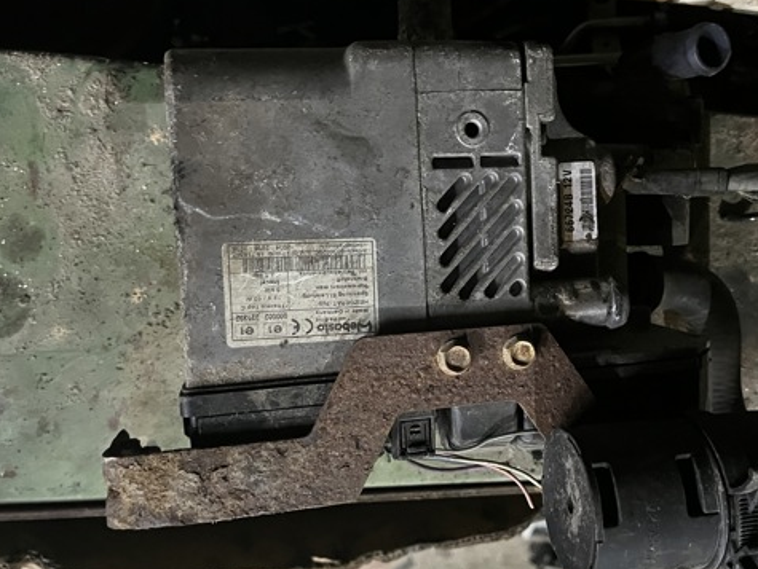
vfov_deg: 40.7
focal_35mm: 35
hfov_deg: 52.2
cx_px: 458
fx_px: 767
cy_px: 282
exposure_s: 1/25
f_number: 1.6
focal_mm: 5.1
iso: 800
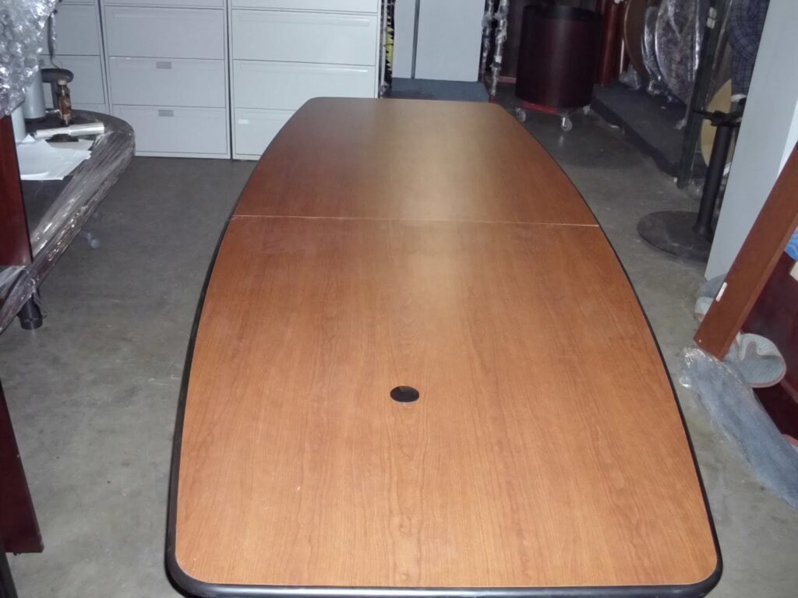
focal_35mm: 38
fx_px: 876
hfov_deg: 49.0
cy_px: 299
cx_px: 399
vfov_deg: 37.7
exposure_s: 1/60
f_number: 2.9
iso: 800
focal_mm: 6.3
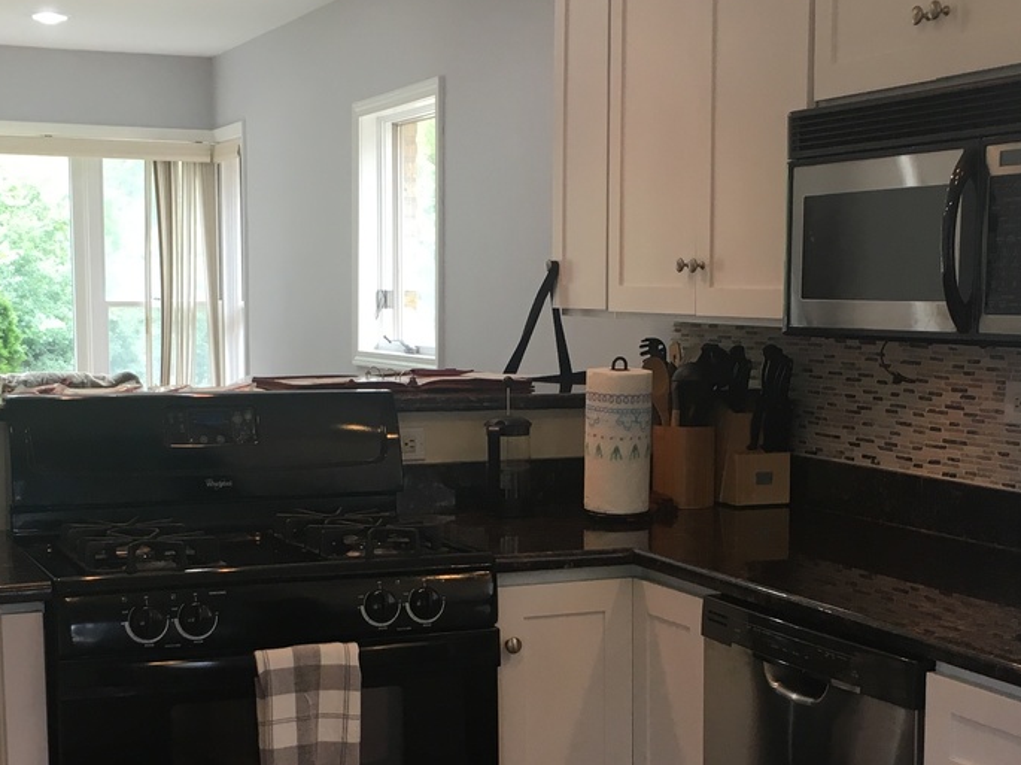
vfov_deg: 23.9
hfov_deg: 31.7
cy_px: 522
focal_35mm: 61
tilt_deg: -6.8
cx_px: 507
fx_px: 1798
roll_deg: +0.8
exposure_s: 1/40
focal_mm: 4.15
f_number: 2.2
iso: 25
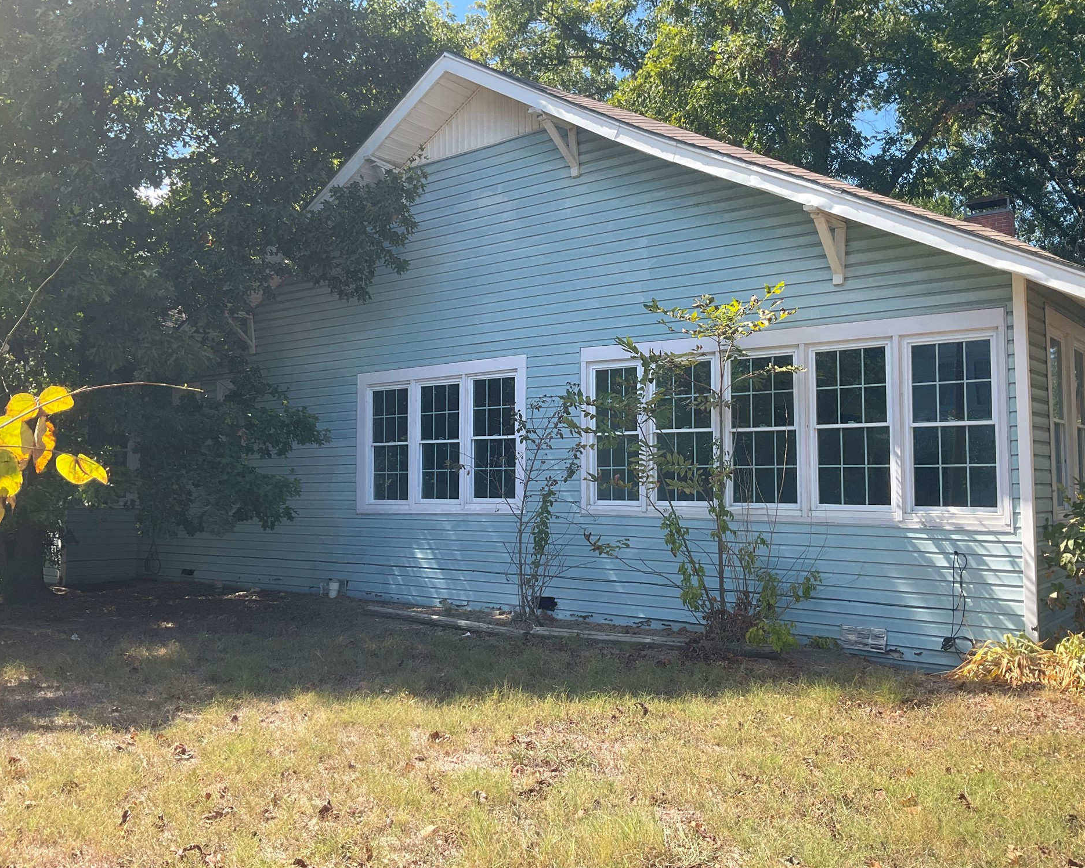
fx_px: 995
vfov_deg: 47.1
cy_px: 426
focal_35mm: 31
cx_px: 560
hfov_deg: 57.2
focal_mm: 3
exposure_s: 1/627
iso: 25
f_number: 1.8
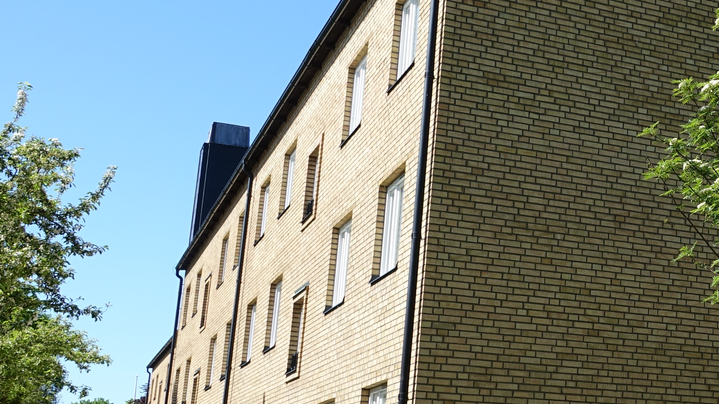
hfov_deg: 30.8
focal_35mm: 63
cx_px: 727
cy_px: 226
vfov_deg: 19.1
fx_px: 1201
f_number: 4
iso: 100
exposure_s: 1/500
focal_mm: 9.81
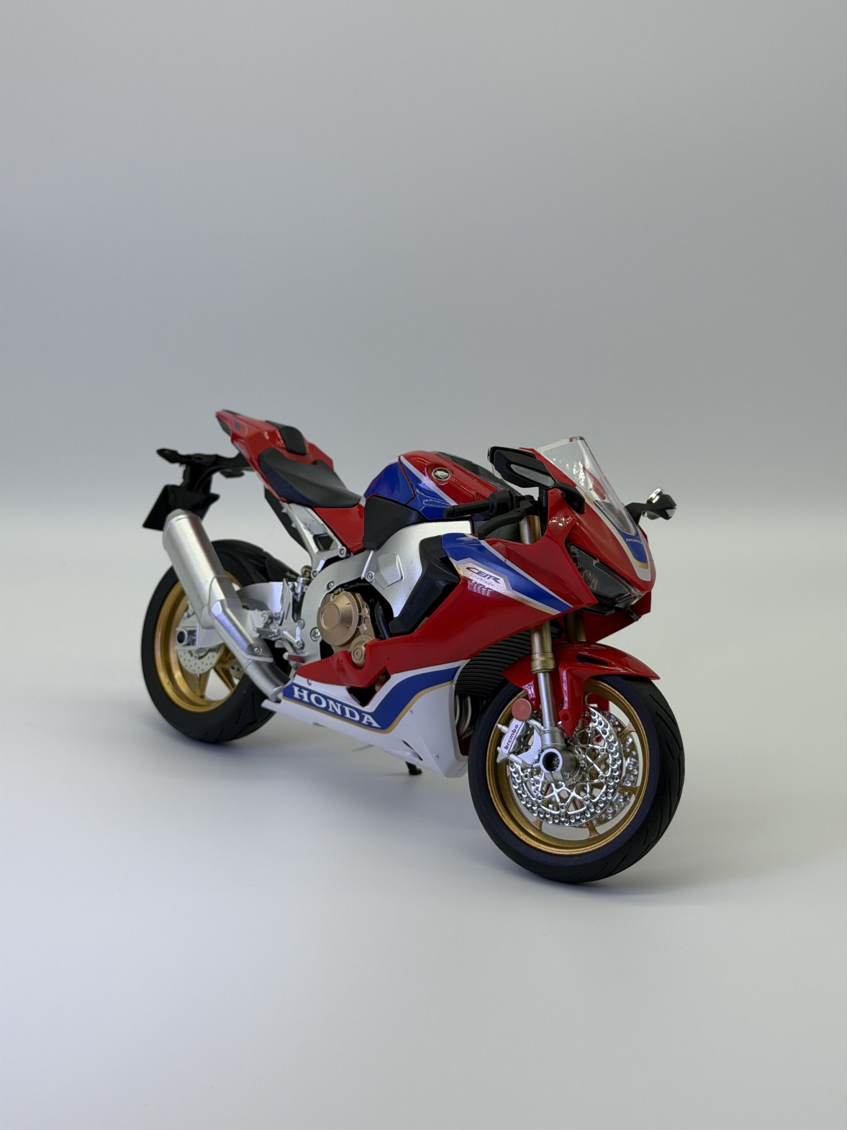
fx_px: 1566
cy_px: 565
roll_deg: +1.0
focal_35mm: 48
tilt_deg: -14.8
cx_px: 424
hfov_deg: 30.3
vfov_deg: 39.7
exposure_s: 1/951
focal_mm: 6.76
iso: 80
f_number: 1.78
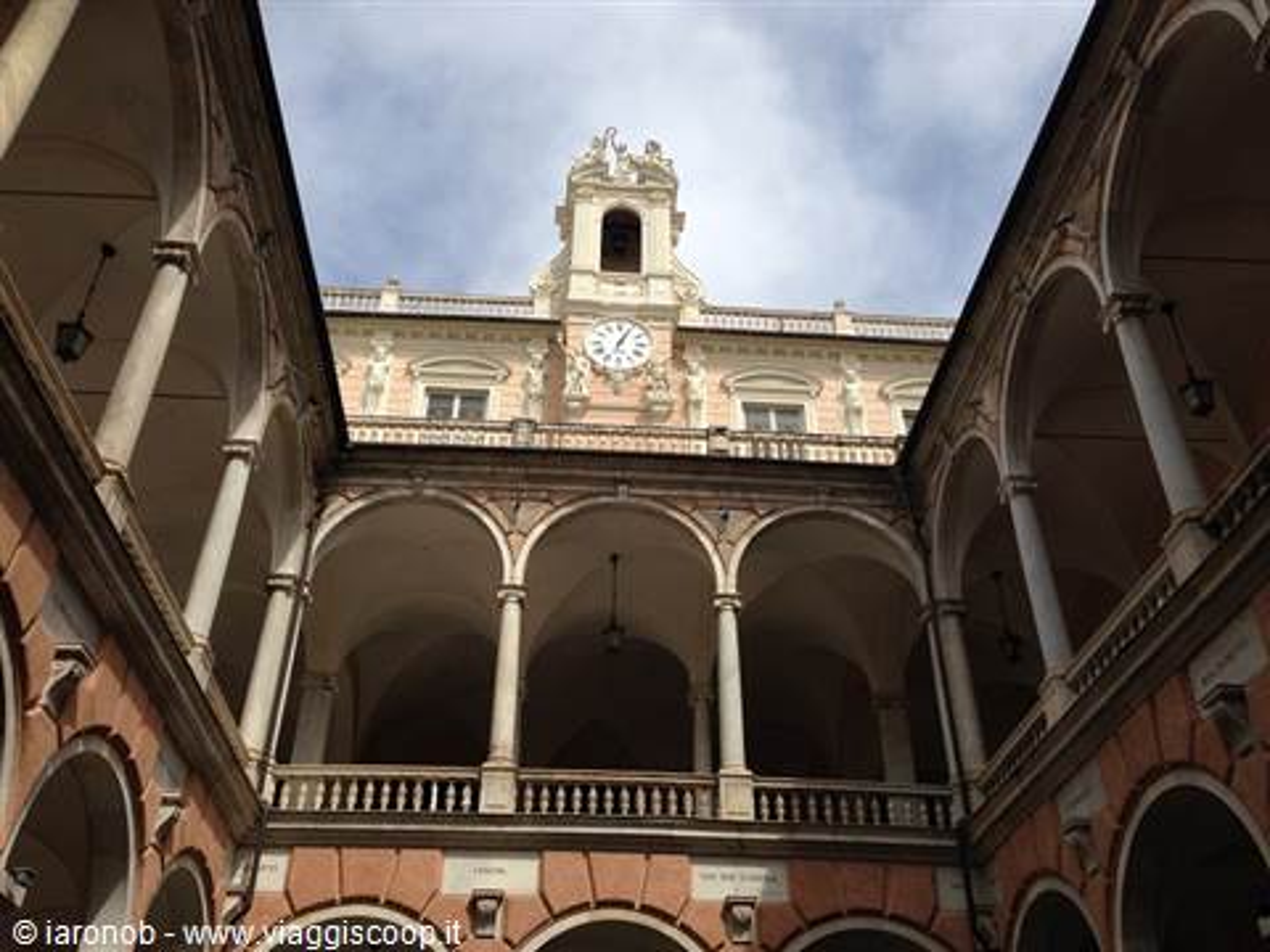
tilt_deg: +33.0
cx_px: 635
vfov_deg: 42.9
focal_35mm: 33
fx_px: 1211
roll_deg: -1.9
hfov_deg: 55.4
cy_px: 476
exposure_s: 1/1938
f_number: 2.4
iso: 50
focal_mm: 4.12
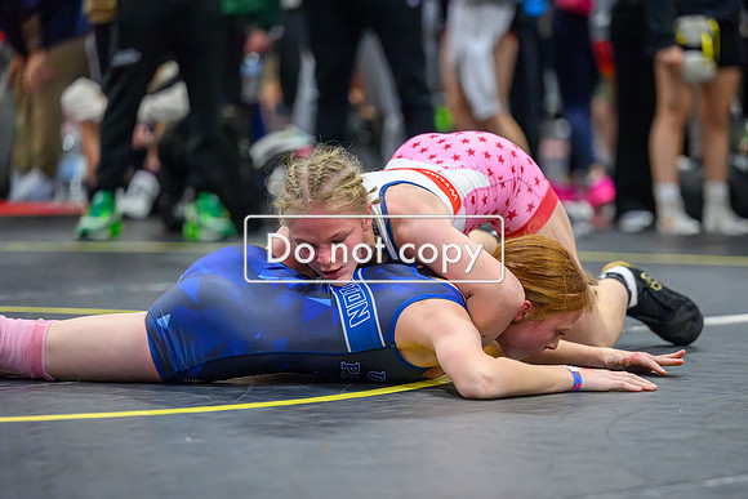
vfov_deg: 7.9
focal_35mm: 174
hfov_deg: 11.8
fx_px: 3612
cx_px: 414
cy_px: 274
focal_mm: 150
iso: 18000
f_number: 2.8
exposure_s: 1/800
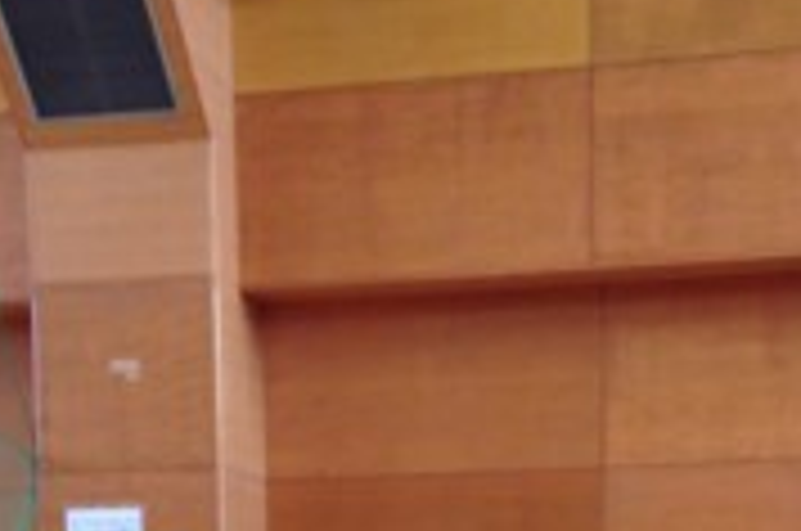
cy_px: 868
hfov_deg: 23.4
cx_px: 490
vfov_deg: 14.3
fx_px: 1932
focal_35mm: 87
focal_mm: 4.13
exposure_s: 1/20
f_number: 2.4
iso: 100
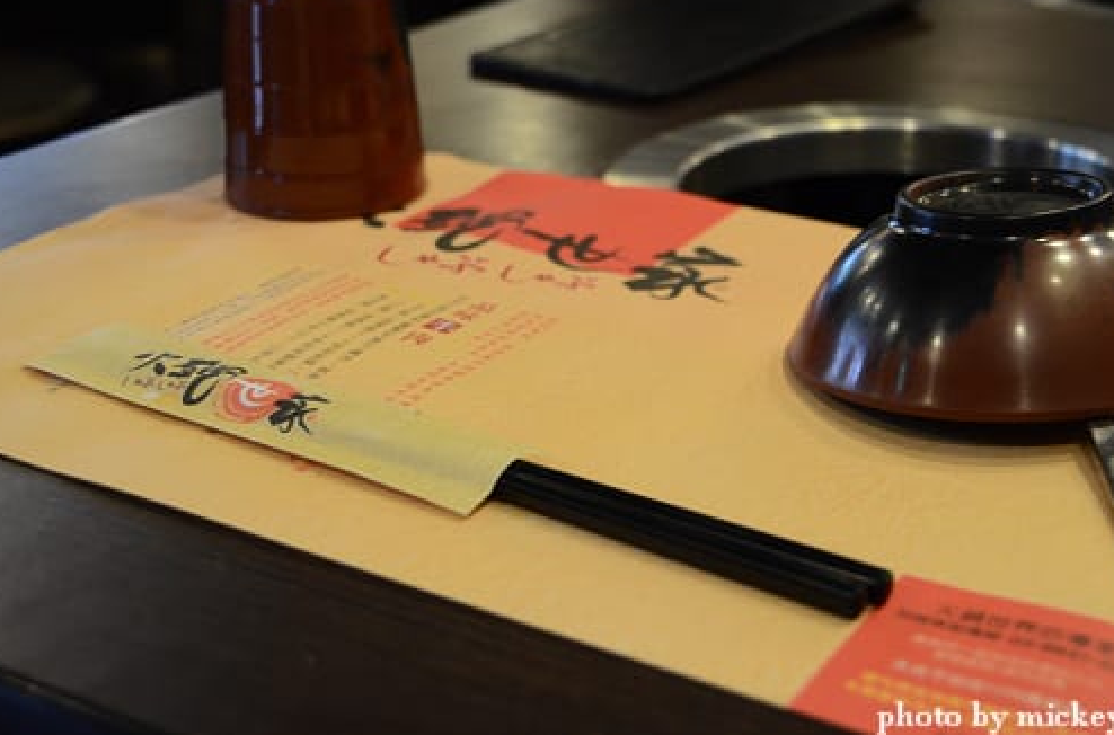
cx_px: 616
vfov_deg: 22.6
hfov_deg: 33.7
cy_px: 320
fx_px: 1837
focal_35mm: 60
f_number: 4.2
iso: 1600
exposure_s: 1/125
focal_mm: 35
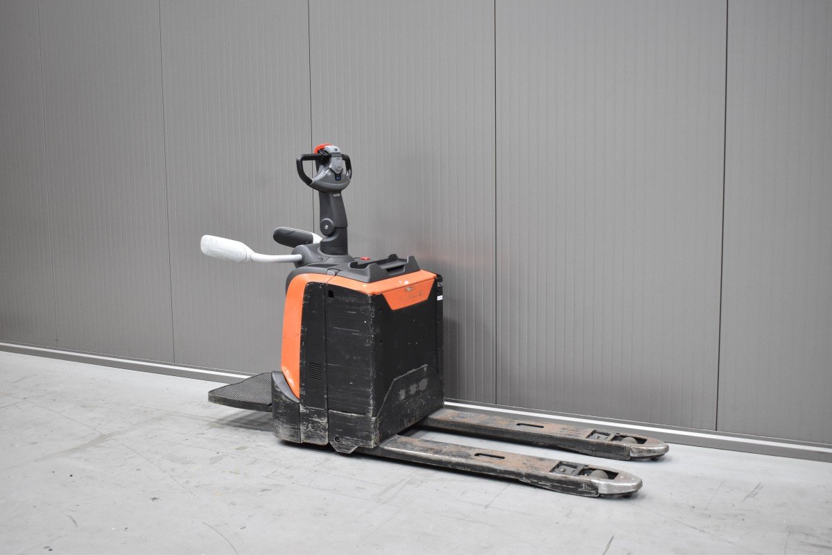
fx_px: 867
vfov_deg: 35.5
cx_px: 416
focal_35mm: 38
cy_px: 278
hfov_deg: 51.3
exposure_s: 1/40
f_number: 5
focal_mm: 25
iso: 1250
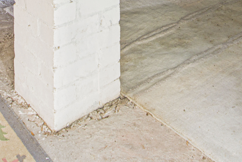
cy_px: -139
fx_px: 390
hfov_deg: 34.4
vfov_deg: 18.0
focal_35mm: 58
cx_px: 111
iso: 100
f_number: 8
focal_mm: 14
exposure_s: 2
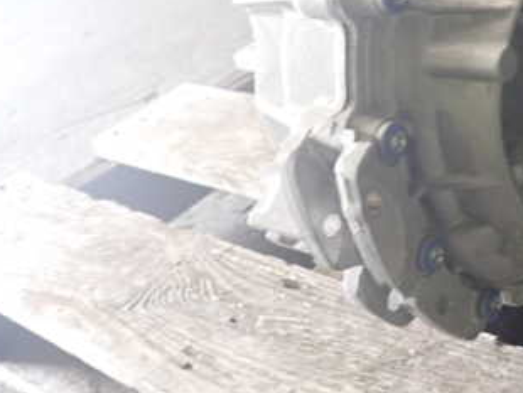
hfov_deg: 31.8
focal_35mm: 58
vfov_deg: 24.9
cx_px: 456
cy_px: 88
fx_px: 877
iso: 250
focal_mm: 5.4
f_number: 2.3
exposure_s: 1/30
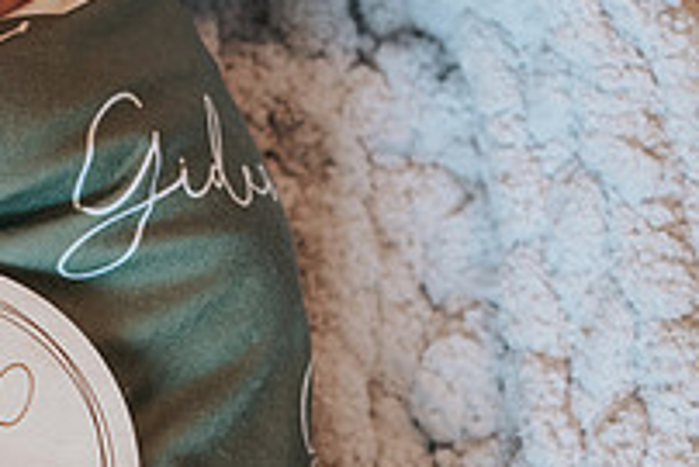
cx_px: 158
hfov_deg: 13.1
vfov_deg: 8.7
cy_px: 588
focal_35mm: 156
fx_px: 3031
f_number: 2.8
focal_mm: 35
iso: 1000
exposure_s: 1/250
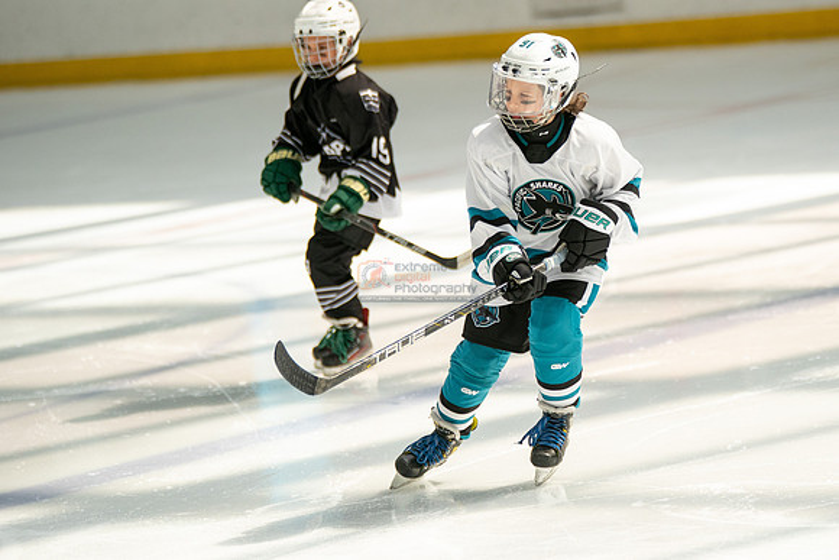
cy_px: 280
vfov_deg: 5.2
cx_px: 531
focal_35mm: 265
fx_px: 6170
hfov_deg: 7.8
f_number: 3.2
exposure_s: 1/5000
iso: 1600
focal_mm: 209
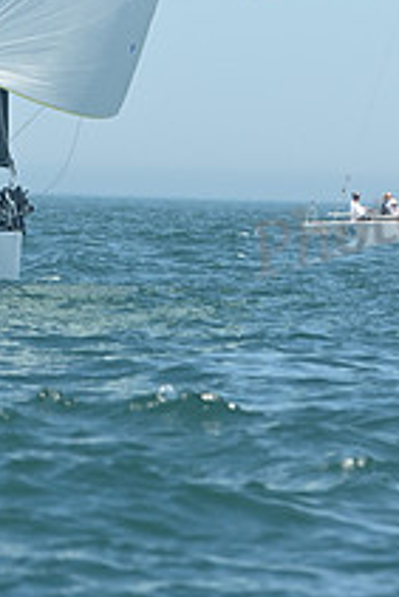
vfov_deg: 4.8
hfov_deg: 3.2
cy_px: -190
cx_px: 106
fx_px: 7070
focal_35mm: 426
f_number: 5.6
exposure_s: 1/1000
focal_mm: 155
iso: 320
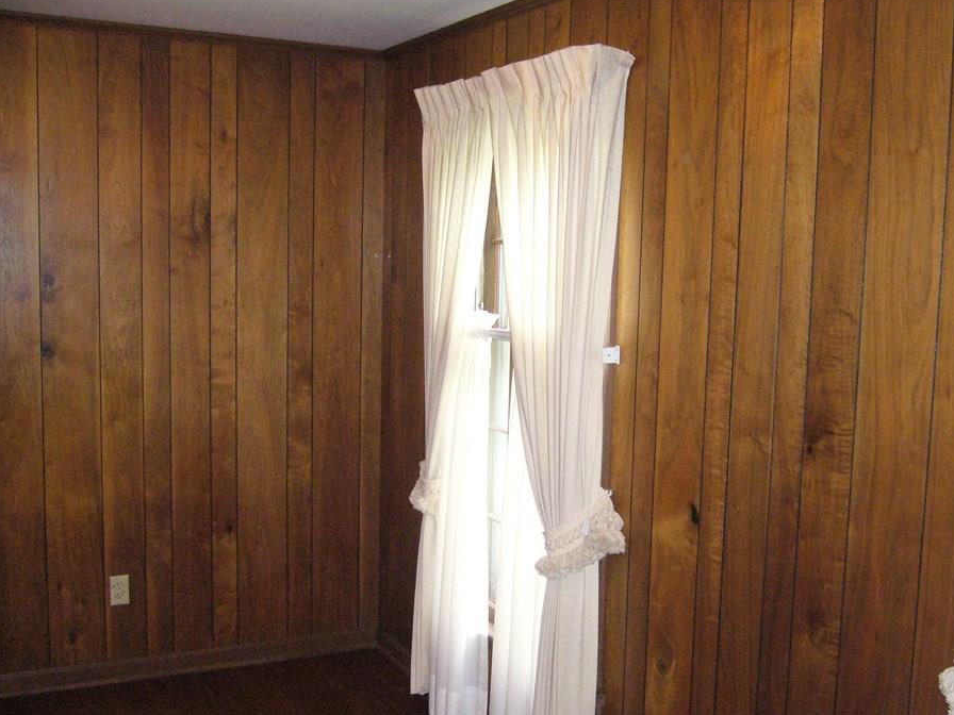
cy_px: 377
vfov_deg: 35.9
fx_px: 1102
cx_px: 526
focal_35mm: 40
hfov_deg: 46.7
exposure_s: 1/60
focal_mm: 5.8
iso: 400
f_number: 2.8
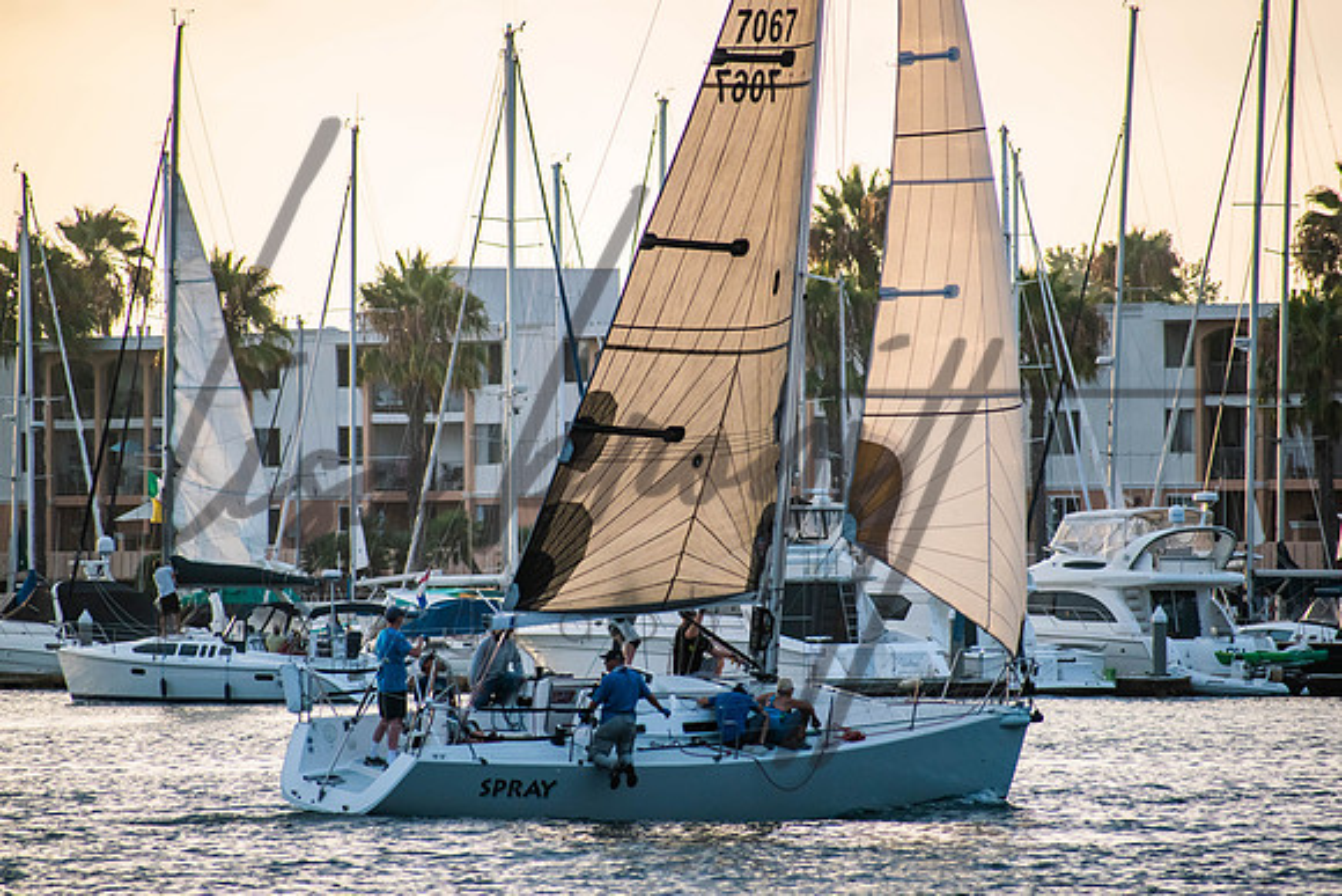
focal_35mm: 360
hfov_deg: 5.7
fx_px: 13423
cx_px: 671
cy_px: 448
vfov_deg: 3.8
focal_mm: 240
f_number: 6
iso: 800
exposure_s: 1/800
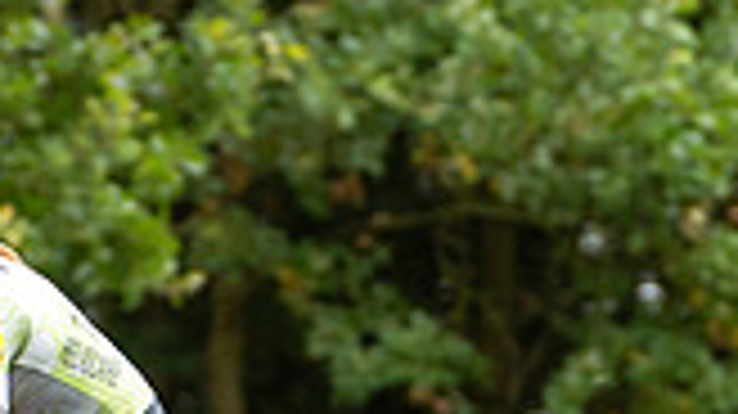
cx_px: -5
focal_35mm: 487
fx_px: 9524
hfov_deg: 4.4
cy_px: 578
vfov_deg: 2.5
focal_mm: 107
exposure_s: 1/1000
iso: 1000
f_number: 2.8
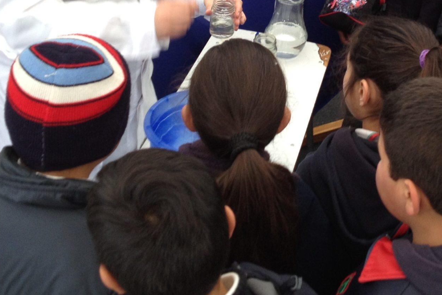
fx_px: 909
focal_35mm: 74
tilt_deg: -24.7
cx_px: 327
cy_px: -25
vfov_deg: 17.8
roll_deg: -6.7
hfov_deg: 27.0
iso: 64
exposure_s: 1/60
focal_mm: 4.28
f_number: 2.4
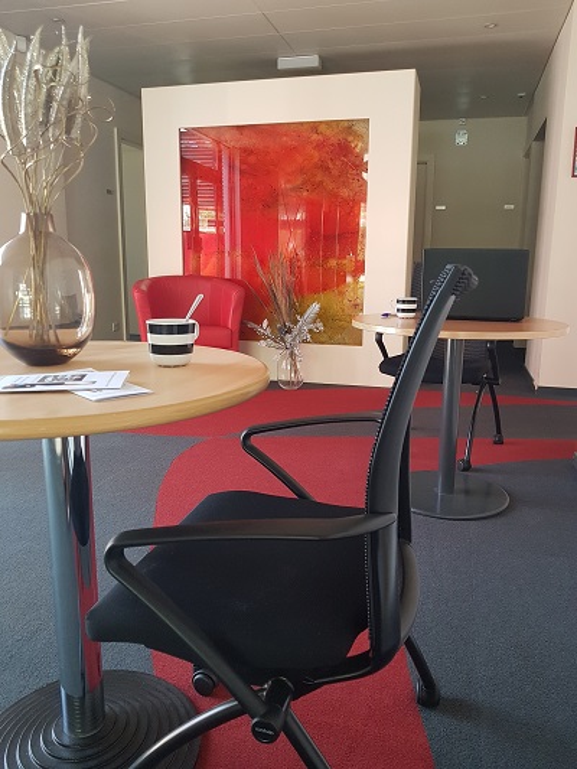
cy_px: 384
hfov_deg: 53.1
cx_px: 288
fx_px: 578
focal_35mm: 26
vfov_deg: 67.3
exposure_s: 1/50
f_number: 1.7
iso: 160
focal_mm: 4.2
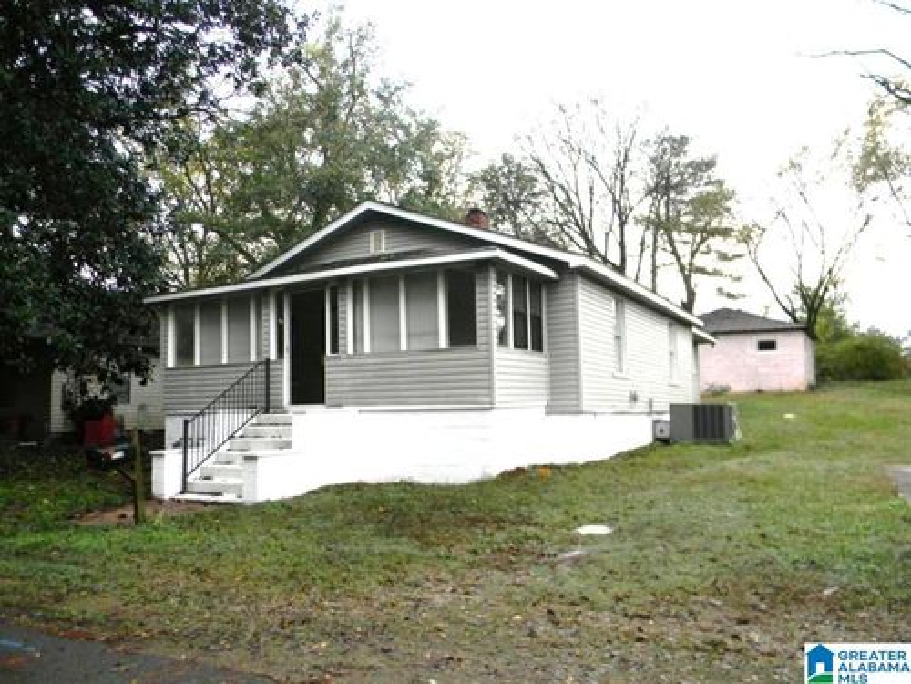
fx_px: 737
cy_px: 342
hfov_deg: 63.4
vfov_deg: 49.7
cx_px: 456
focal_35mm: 28
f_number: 3.5
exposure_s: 1/30
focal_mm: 5
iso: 169
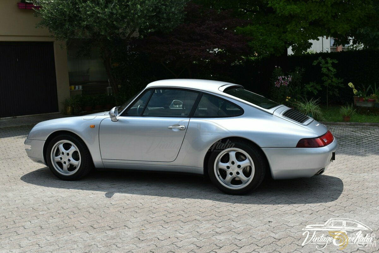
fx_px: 458
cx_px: 190
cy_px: 126
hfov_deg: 45.0
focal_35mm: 44
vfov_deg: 30.8
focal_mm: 29
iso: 100
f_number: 9
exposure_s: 1/320
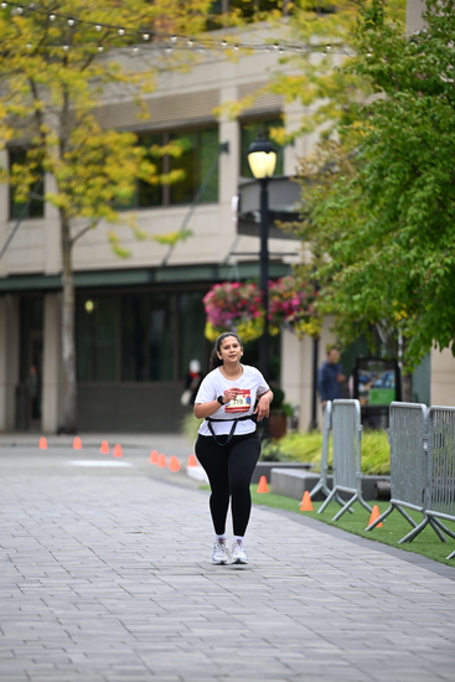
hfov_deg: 6.9
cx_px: 228
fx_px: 3789
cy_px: 341
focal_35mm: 200
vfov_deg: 10.3
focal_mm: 200
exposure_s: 1/1250
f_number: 2.8
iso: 400
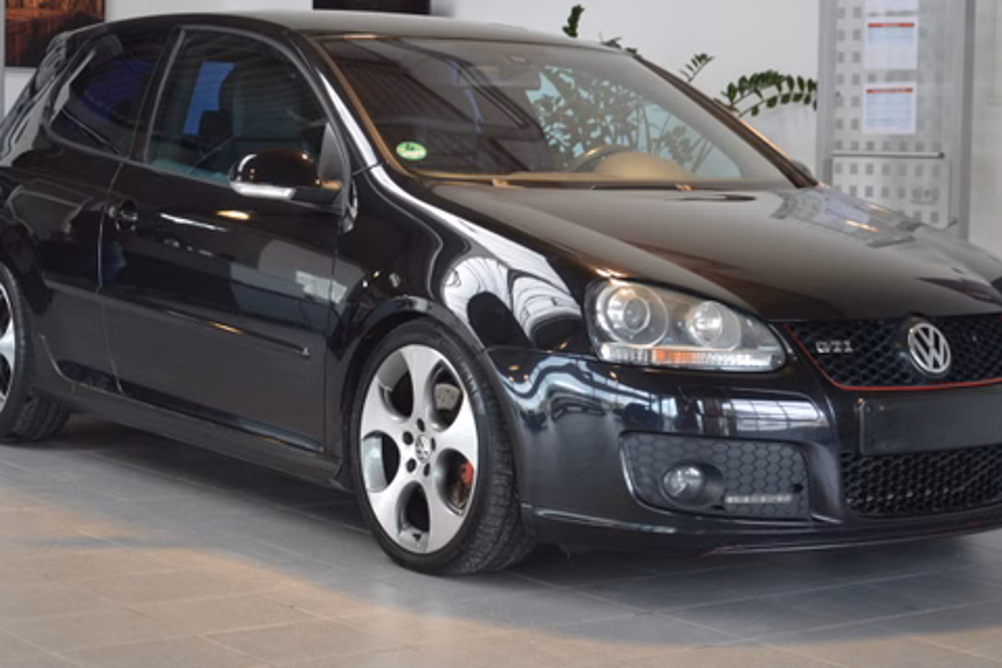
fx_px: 2115
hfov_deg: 26.6
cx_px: 528
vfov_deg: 17.9
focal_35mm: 76
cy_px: 296
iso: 400
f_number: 4.5
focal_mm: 38
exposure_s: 1/50
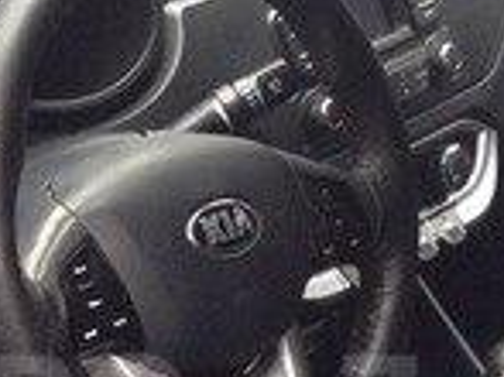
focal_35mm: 148
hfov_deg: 13.3
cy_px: 406
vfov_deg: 9.9
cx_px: 69
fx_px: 2153
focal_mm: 4.12
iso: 100
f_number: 2.4
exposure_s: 1/20
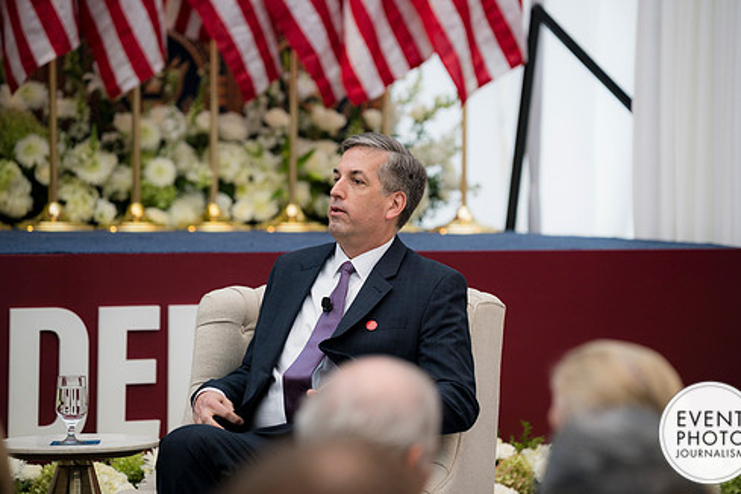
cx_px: 373
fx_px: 3664
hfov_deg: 11.5
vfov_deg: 7.7
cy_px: 240
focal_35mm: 178
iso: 250
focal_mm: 150
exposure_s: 1/200
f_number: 2.8
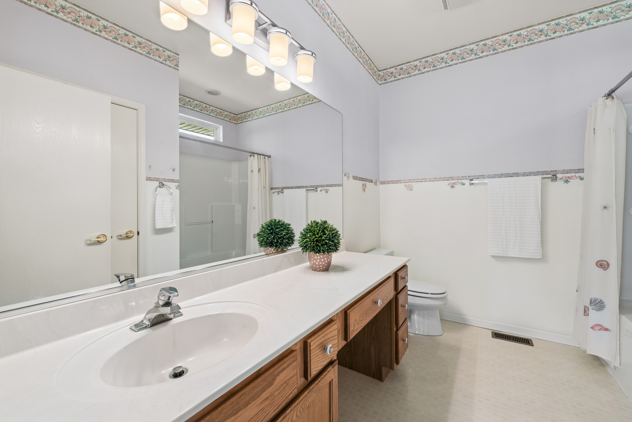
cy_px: 211
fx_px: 246
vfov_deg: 81.2
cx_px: 316
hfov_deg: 104.3
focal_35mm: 14
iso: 200
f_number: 8
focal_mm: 14
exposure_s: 1/20
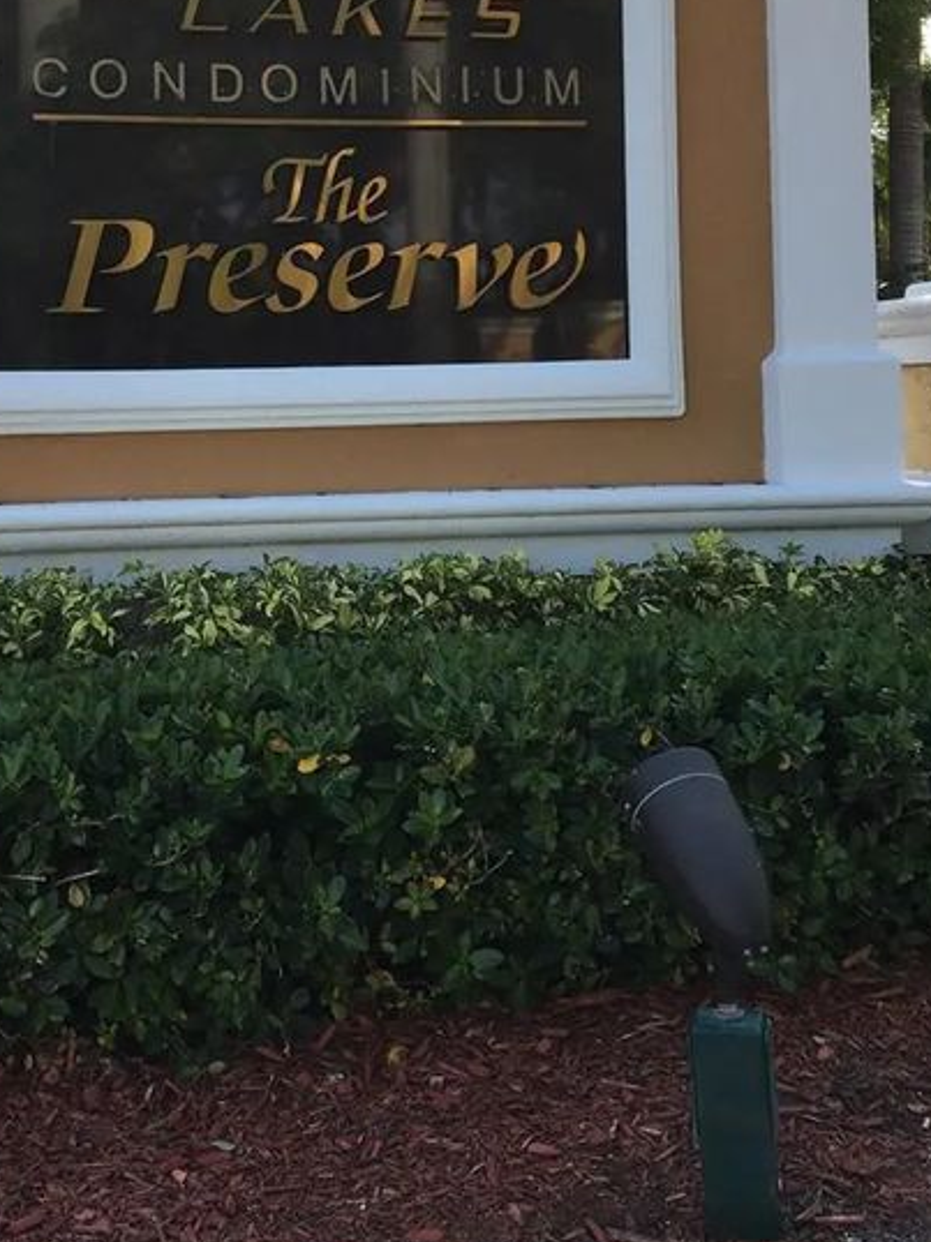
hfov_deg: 31.3
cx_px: 335
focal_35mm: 46
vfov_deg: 40.1
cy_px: 304
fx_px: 1651
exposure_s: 1/561
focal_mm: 4.15
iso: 25
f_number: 2.2
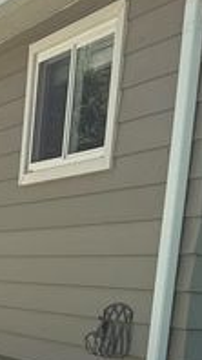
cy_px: 408
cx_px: -47
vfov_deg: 22.6
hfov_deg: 13.3
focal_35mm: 88
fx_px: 840
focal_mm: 6.76
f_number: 1.78
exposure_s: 1/2232
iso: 100
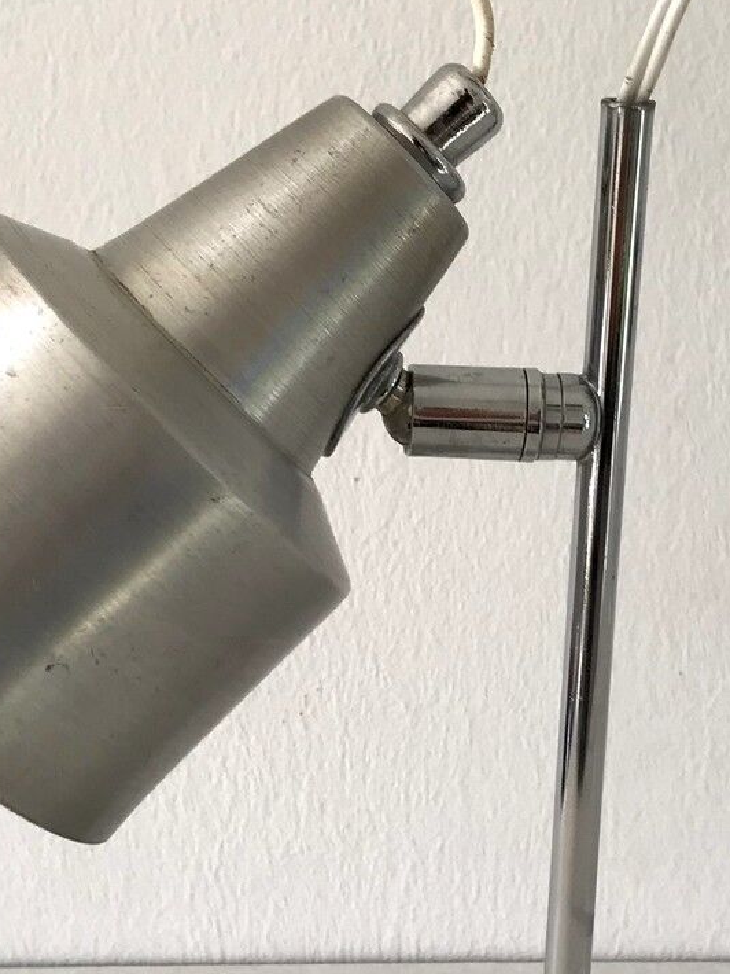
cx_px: 446
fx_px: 2221
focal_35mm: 79
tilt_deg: -16.5
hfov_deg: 18.6
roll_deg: +0.6
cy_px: 591
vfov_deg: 24.7
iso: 25
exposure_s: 1/100
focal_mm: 3.99
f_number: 1.8
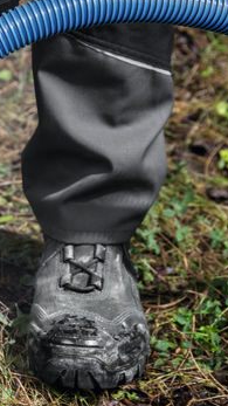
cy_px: 139
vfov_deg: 19.2
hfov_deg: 10.4
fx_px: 1194
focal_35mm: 111
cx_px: -150
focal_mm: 46
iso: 800
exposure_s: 1/200
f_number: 5
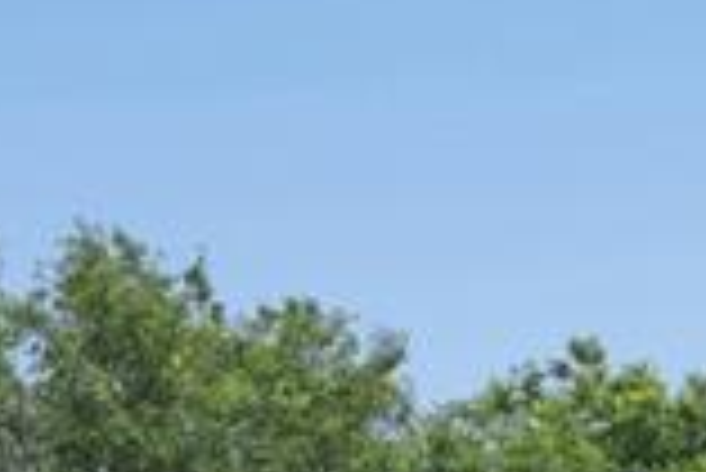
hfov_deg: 10.6
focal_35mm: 176
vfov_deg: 7.3
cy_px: 1142
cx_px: -758
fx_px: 3455
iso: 200
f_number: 8
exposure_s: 1/160
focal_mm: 27
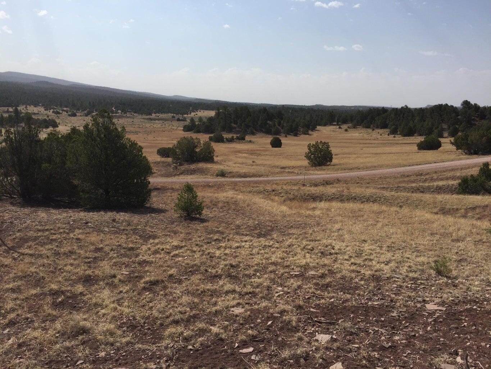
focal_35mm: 29
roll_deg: -2.1
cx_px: 246
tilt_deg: -12.0
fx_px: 411
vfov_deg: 48.2
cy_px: 184
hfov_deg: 61.7
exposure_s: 1/4405
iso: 32
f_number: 2.2
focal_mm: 4.15
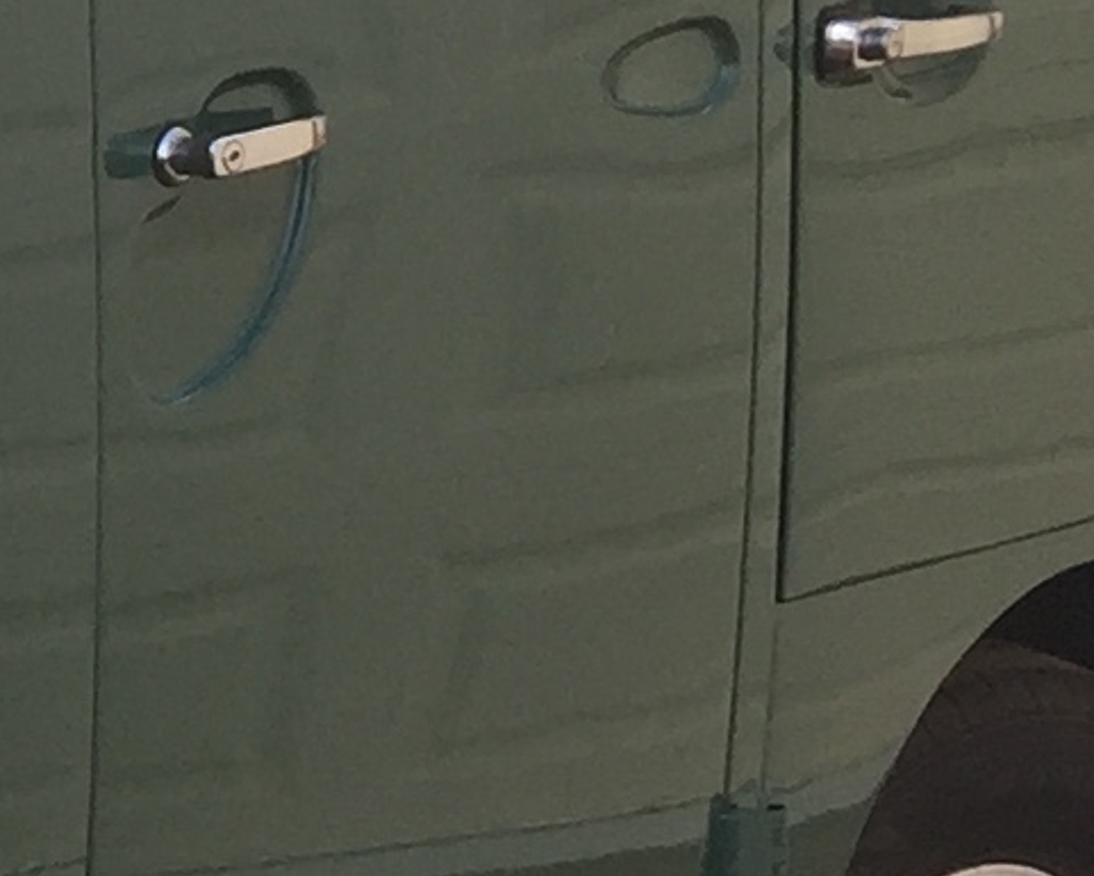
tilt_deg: -12.7
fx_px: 6218
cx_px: -1901
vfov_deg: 8.0
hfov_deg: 8.7
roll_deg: -2.0
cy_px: 776
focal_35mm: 192
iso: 32
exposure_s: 1/159
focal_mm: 4.15
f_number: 2.2
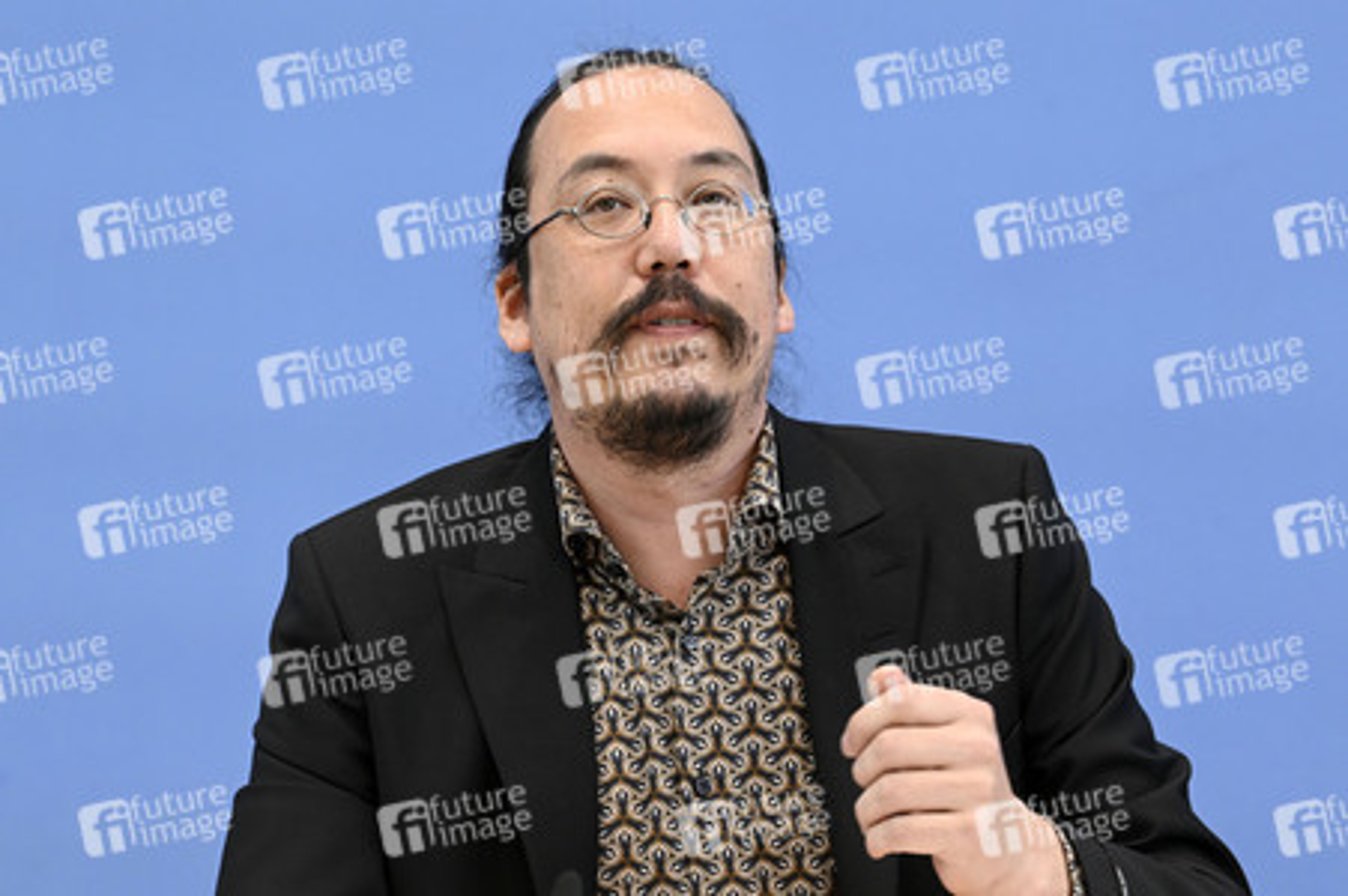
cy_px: 448
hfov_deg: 20.0
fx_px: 3816
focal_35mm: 102
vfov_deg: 13.4
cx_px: 674
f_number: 6.3
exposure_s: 1/400
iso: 3200
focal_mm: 102
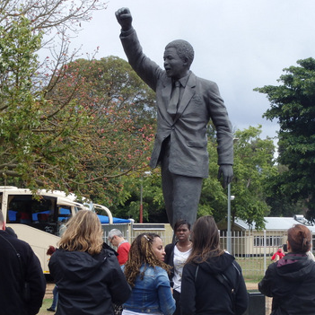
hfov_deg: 18.9
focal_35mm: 92
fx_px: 947
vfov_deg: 18.9
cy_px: 160
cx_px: 147
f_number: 5.7
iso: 125
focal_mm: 13.1
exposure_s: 1/200
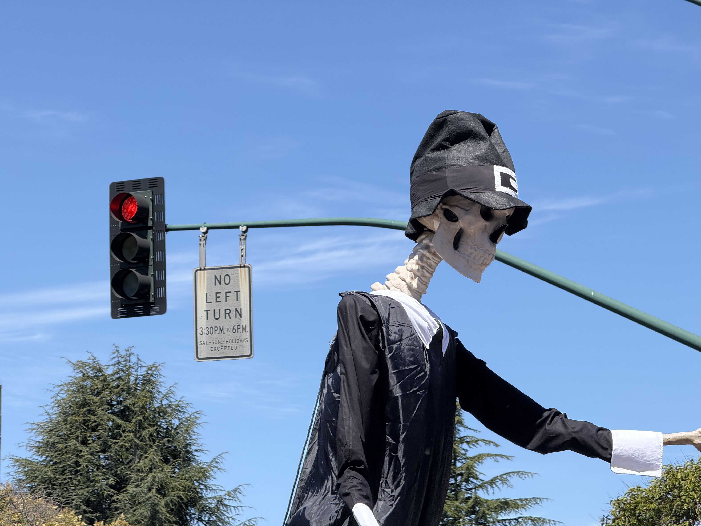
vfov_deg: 12.3
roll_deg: -0.2
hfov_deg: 16.4
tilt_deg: +12.1
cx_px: 350
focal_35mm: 120
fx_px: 2430
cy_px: 263
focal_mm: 15.66
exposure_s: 1/1969
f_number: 2.8
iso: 50
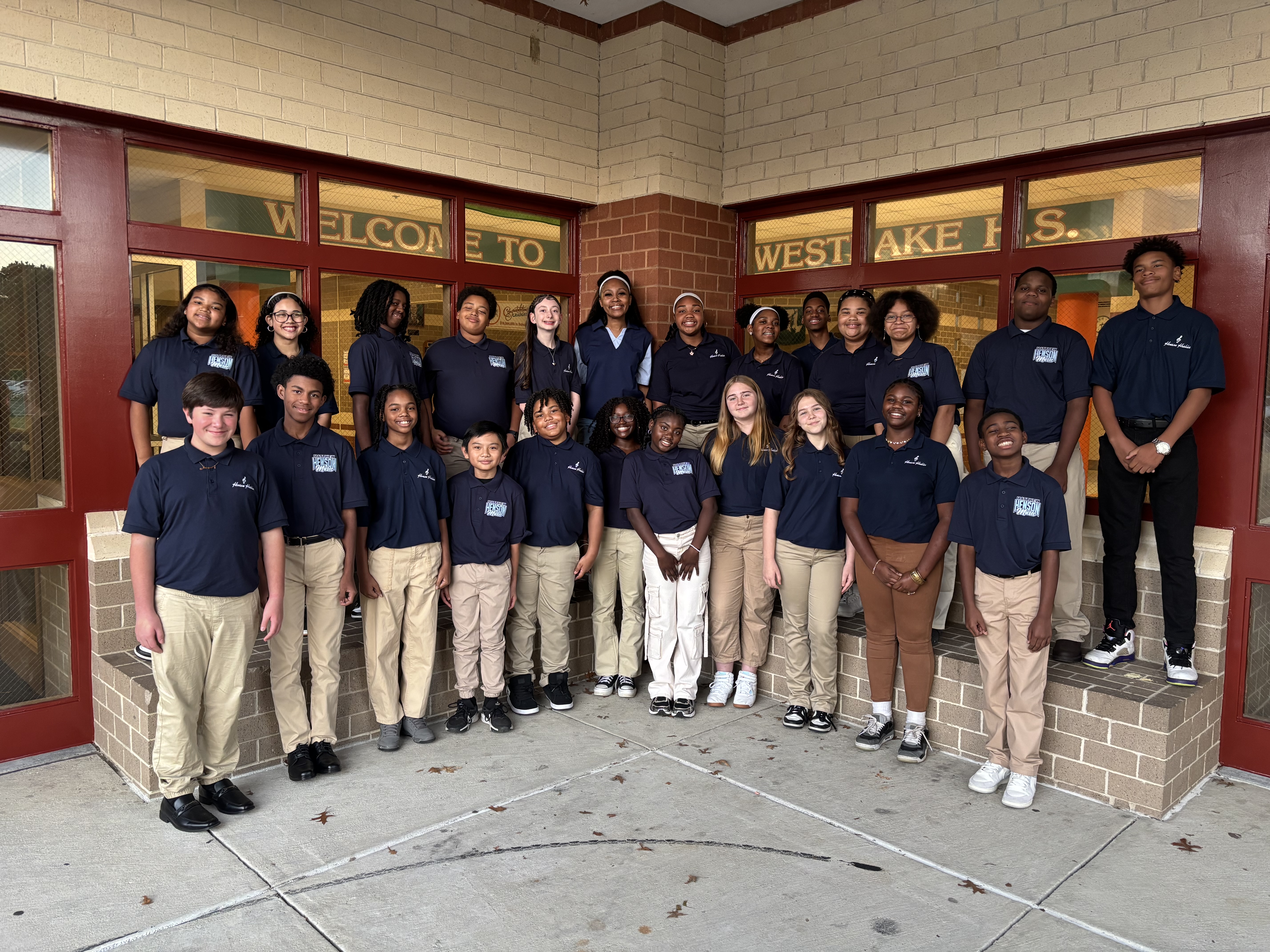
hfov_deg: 67.3
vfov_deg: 53.1
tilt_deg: -4.8
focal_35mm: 26
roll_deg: -0.9
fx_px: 954
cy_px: 476
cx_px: 635
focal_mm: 5.96
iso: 200
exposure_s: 1/60
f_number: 1.6
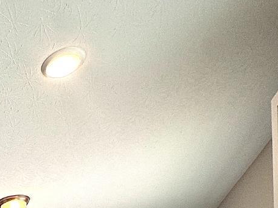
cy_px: 341
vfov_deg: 22.9
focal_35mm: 46
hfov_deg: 29.6
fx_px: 369
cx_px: -114
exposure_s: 1/120
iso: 100
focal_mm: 2.22
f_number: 2.2
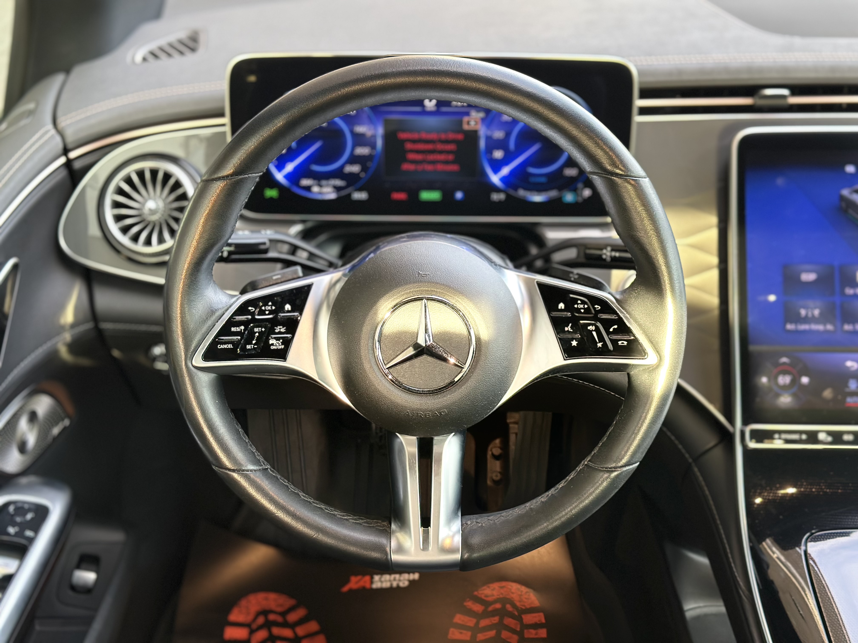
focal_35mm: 48
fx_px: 1190
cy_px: 322
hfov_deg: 39.7
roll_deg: +1.4
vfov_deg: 30.3
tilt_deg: -28.6
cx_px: 429
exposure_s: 1/60
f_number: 1.78
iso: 160
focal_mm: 6.86
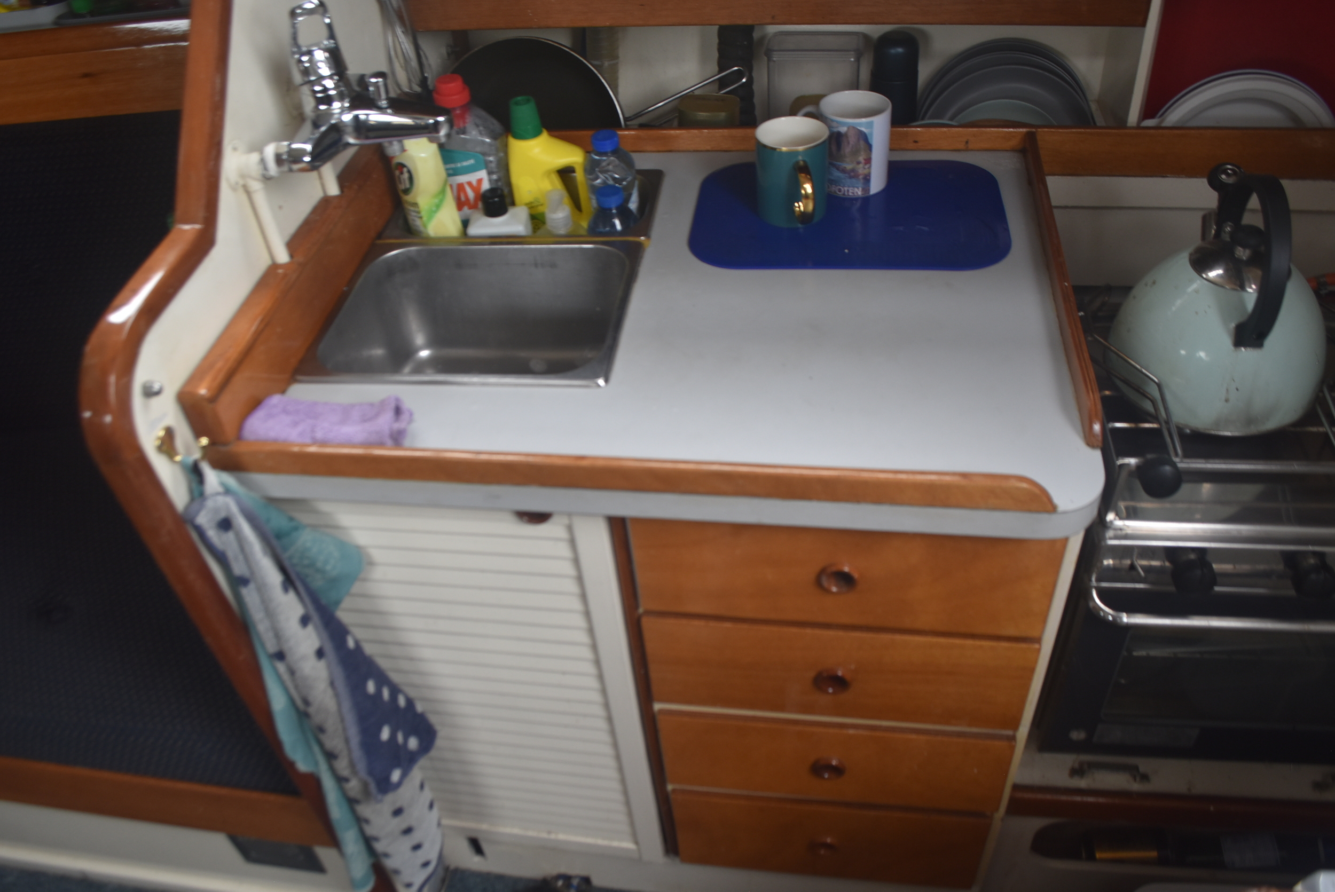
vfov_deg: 48.0
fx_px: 1002
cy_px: 446
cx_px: 668
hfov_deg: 67.3
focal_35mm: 27
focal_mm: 18
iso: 400
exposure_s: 1/100
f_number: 5
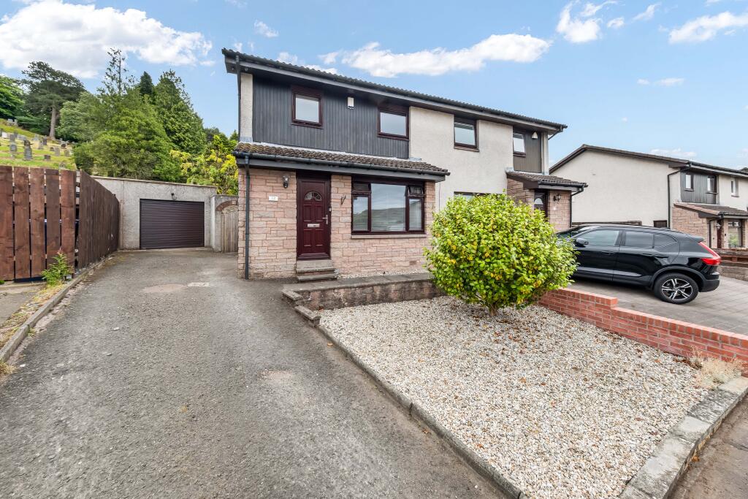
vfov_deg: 90.0
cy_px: 250
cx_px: 374
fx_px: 249
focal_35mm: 12
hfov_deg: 112.6
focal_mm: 8
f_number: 8
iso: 250
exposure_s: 1/100
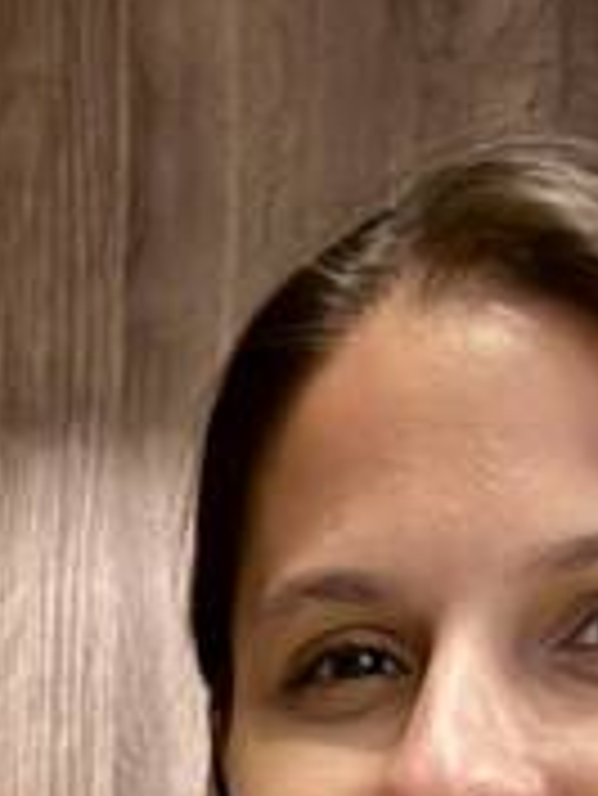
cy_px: 1943
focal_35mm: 122
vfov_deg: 12.5
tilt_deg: -9.7
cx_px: 43
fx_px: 2807
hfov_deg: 12.1
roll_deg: -0.2
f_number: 1.78
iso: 1600
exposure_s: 1/18
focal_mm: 6.76
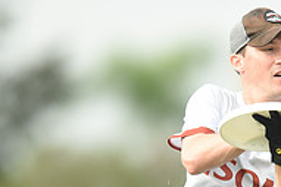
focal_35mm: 1215
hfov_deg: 1.7
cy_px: 206
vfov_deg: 1.1
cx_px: 296
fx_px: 9475
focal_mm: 400
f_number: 2.8
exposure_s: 1/1000
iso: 200
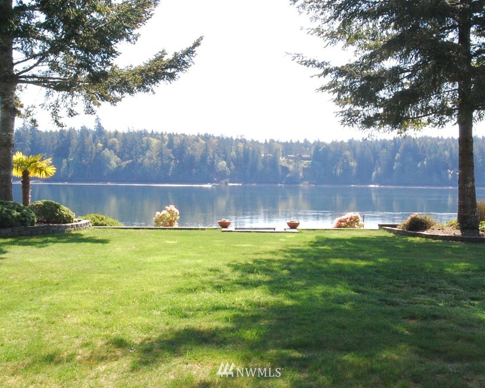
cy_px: 176
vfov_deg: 33.4
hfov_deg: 41.2
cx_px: 251
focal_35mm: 45
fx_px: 646
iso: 1600
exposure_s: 1/200
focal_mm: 24
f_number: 22
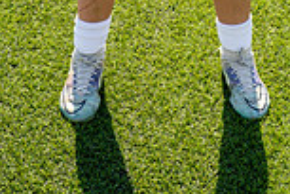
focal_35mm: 132
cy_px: -228
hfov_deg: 15.5
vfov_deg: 9.5
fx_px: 1063
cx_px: 203
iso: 320
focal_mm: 45
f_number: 11
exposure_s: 1/250
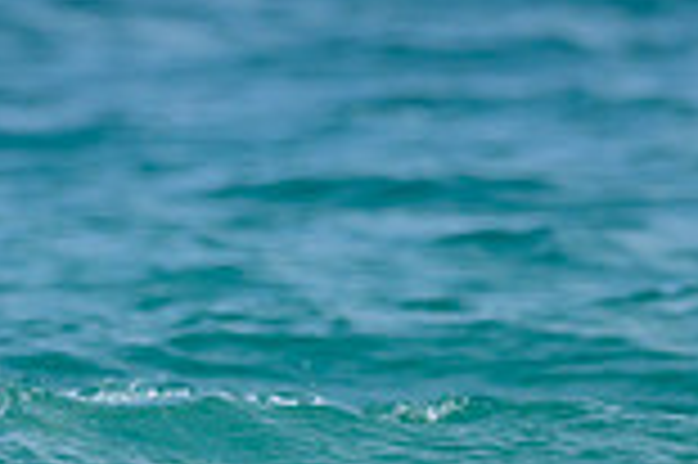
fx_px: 79468
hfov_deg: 0.5
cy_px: 482
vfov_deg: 0.3
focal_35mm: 4103
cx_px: -37
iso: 320
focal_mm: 800
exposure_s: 1/2000
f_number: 6.3
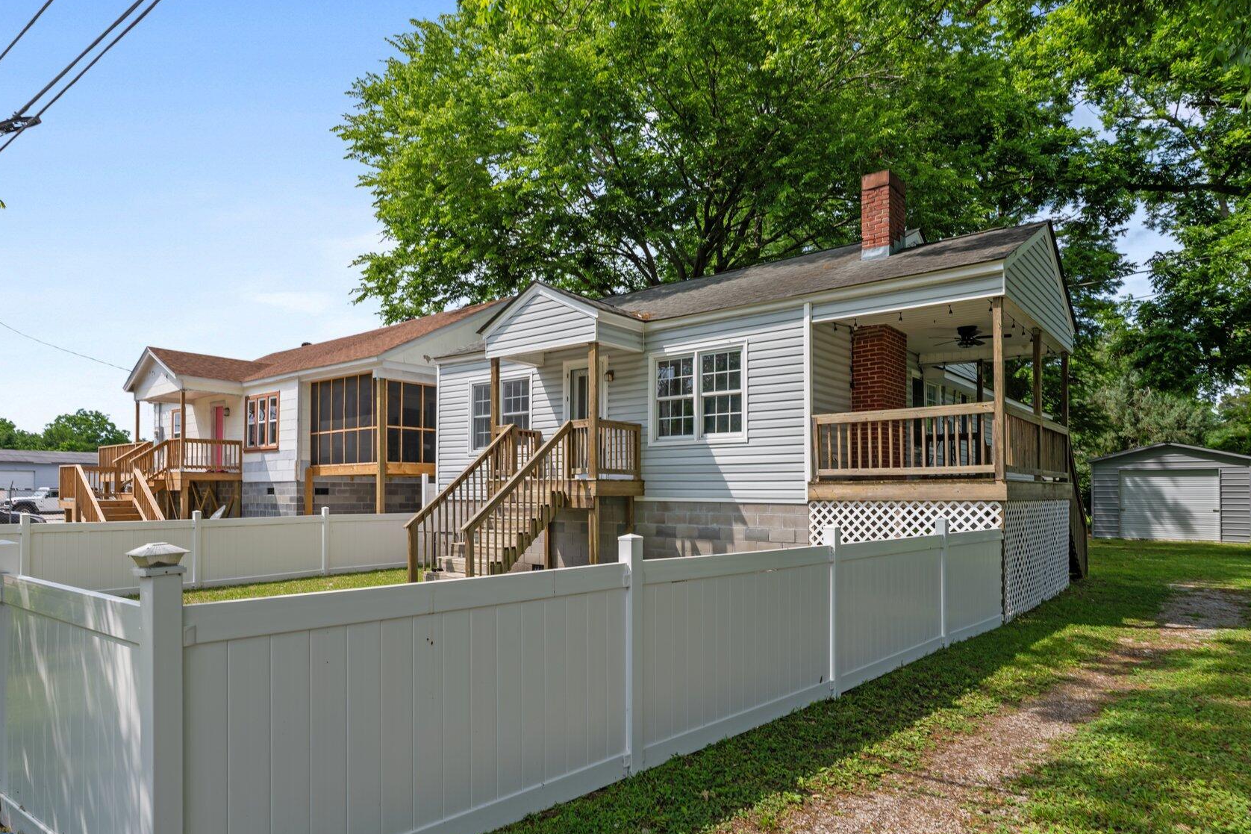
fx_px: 764
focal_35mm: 22
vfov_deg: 57.1
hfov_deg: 78.5
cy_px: 468
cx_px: 593
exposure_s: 1/200
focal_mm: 18
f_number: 9
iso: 100
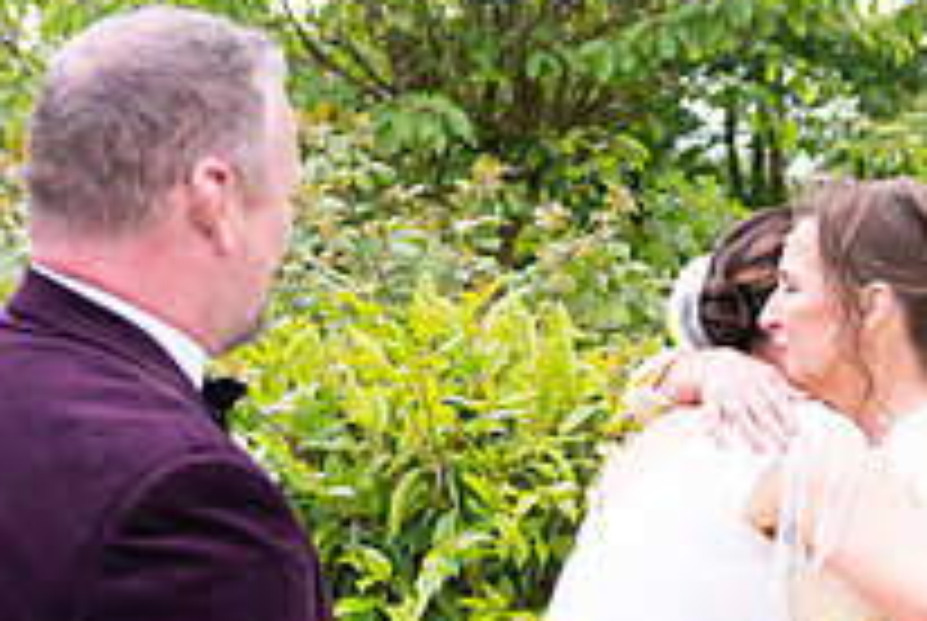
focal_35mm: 90
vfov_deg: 15.0
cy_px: 623
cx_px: 616
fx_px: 2321
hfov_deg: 22.5
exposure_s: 1/1250
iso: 250
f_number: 3.5
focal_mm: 32
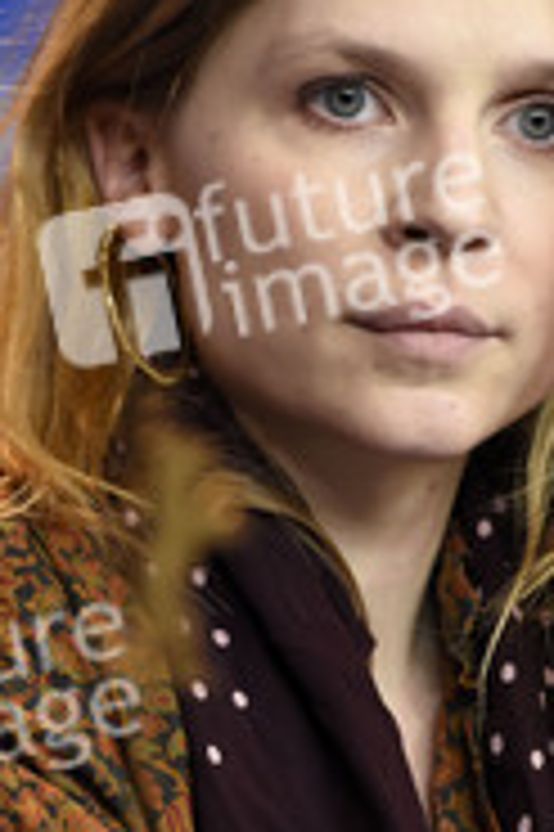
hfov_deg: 2.1
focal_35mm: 649
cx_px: 401
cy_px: 486
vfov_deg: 3.2
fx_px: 15008
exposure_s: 1/320
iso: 1250
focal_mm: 200
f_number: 3.5
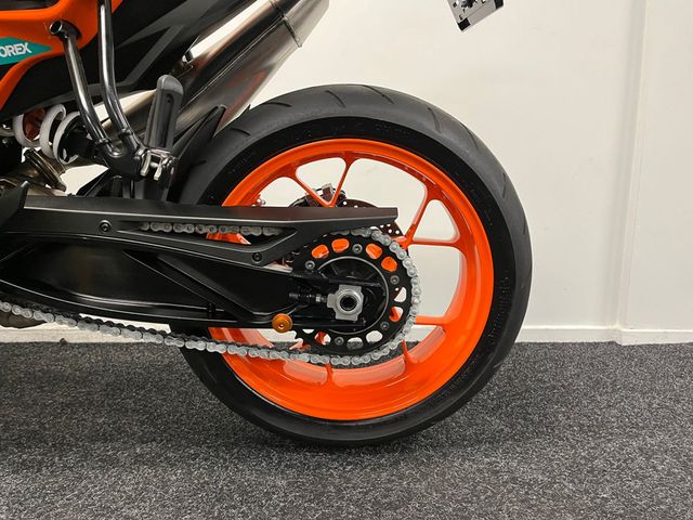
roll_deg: +0.0
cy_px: 260
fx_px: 521
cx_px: 346
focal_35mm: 26
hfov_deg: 67.3
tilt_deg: -9.5
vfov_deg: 53.1
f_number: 1.6
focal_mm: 5.1
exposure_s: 1/50
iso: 200
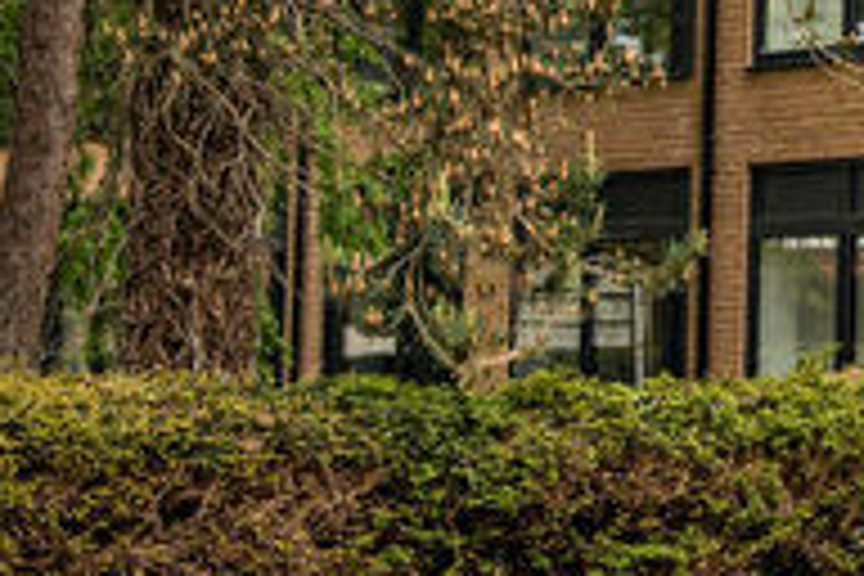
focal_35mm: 131
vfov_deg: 10.0
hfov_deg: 14.8
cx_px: 1210
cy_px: -407
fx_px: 3144
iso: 400
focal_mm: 24
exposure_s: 1/400
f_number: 8
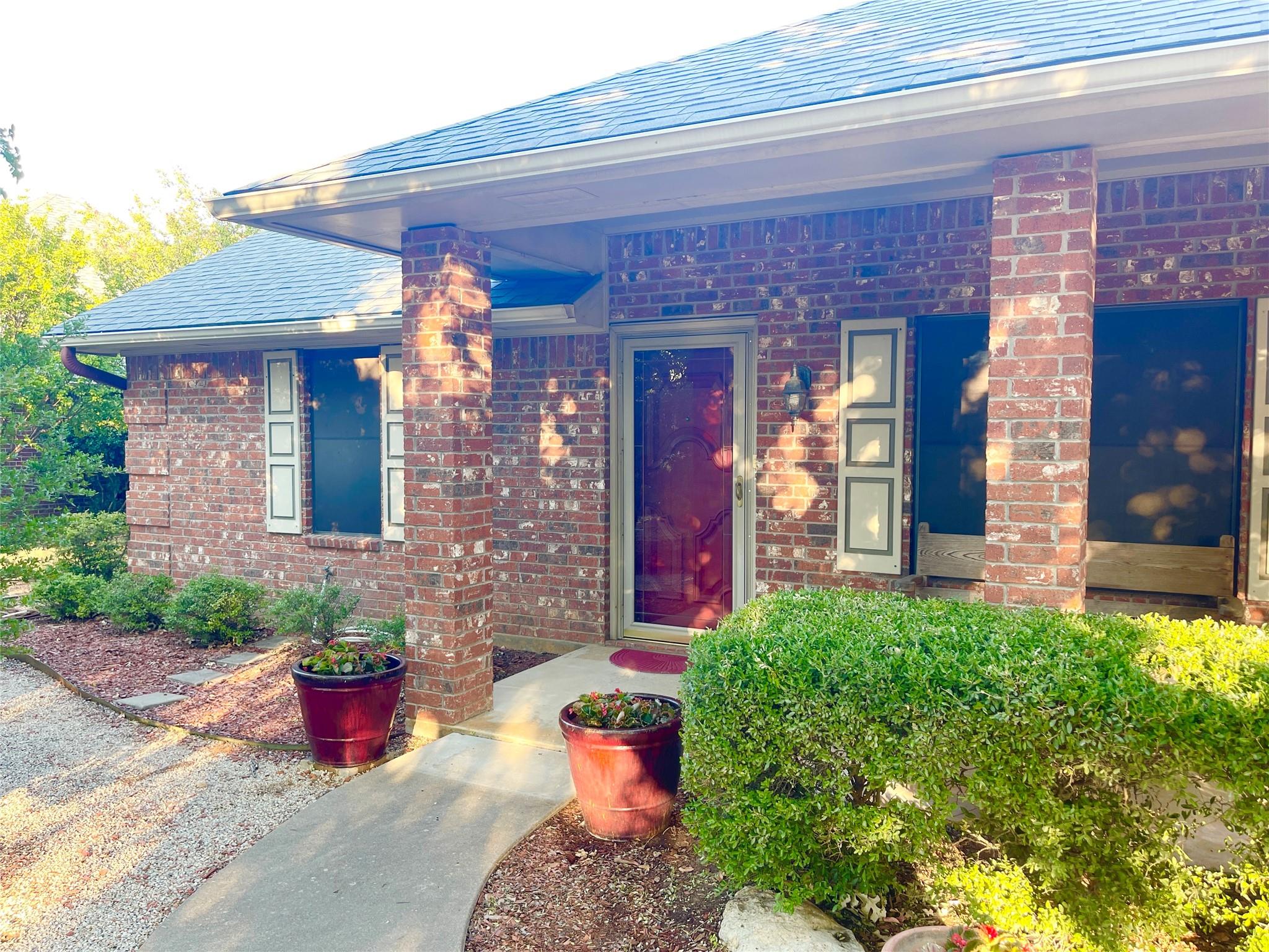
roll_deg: -0.2
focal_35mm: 25
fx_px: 916
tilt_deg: -3.7
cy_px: 476
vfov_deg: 54.9
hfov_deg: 69.4
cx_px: 634
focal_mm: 5.1
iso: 50
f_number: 1.6
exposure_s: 1/121
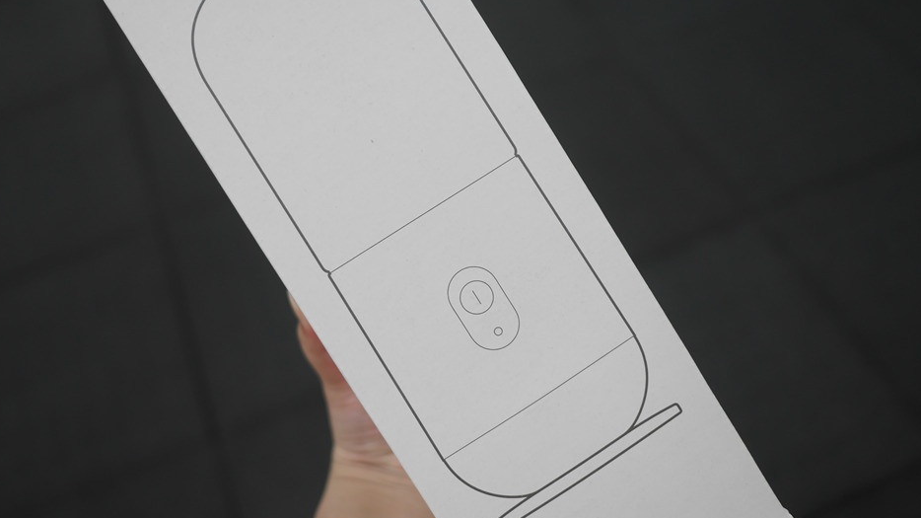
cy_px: 256
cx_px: 462
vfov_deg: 33.7
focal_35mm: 35
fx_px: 855
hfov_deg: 56.6
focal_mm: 15
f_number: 1.8
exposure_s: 1/125
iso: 200
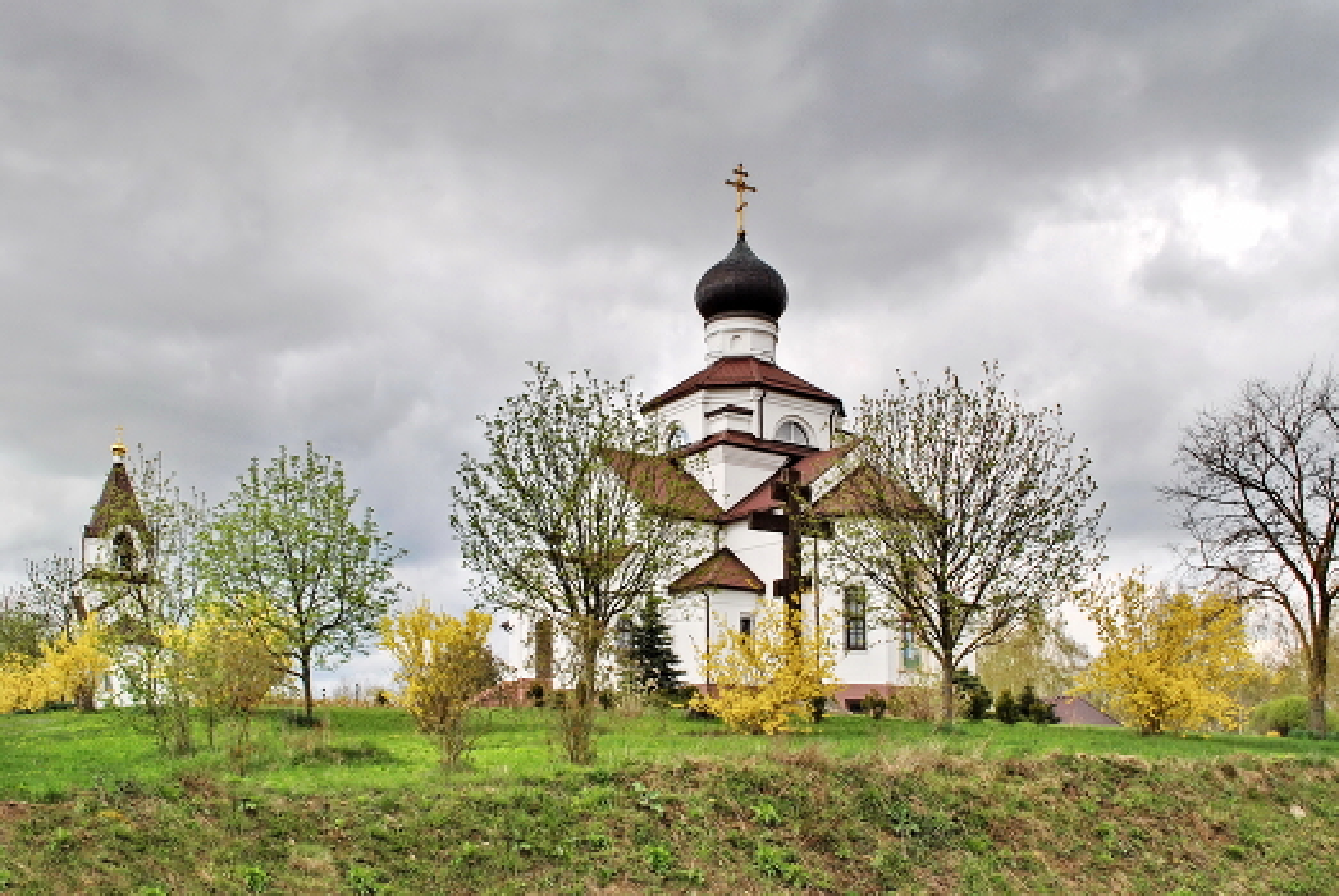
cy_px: 448
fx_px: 1229
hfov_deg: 57.2
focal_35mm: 33
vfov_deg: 40.1
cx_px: 670
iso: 100
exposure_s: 1/250
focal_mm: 22
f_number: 8
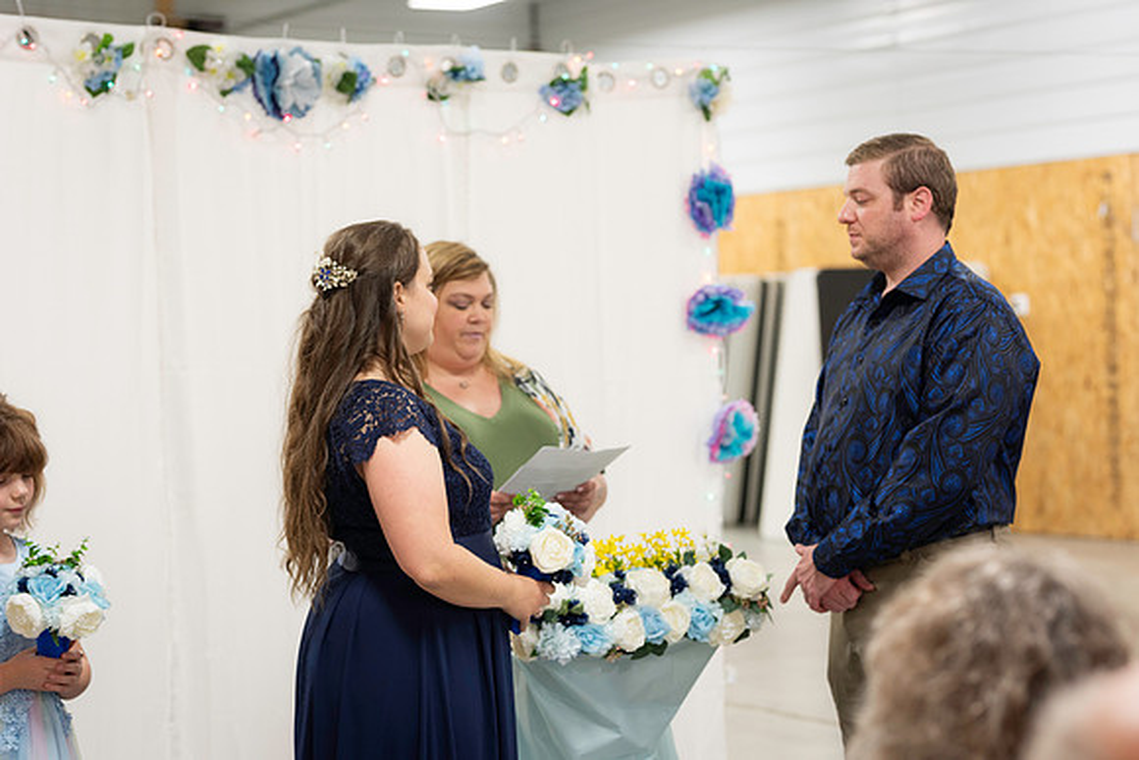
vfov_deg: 16.1
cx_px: 570
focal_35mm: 85
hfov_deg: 23.9
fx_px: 2690
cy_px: 380
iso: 640
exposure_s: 1/125
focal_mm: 85
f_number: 3.5
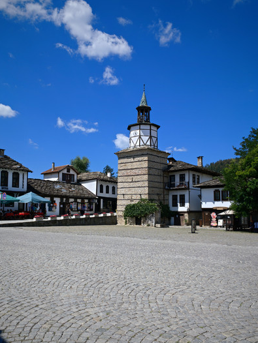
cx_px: 123
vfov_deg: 63.2
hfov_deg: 49.8
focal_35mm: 28
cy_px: 192
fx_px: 278
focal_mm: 7.73
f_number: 1.5
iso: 640
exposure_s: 1/26958
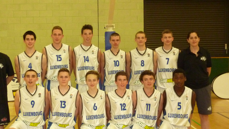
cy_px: 64
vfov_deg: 18.5
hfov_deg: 32.3
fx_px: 395
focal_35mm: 65
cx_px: 99
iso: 640
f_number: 3.7
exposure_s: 1/30
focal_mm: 7.3
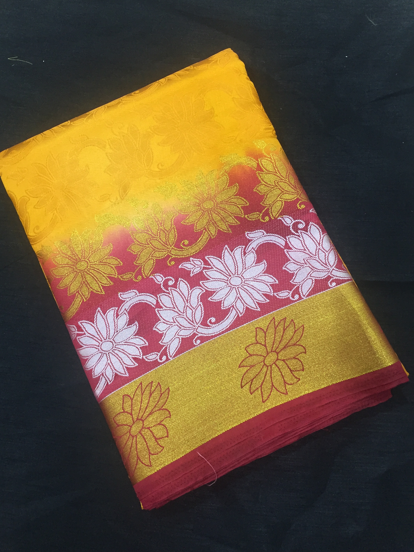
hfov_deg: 46.8
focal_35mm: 30
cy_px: 272
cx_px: 201
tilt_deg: -80.8
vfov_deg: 60.0
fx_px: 478
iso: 160
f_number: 2.2
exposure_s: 1/33
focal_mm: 4.15
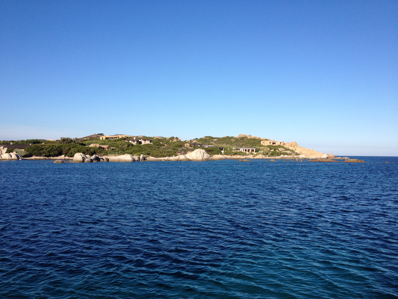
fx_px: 402
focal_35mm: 35
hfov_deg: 52.6
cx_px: 199
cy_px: 150
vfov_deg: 40.7
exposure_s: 1/1842
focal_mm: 4.28
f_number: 2.4
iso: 64
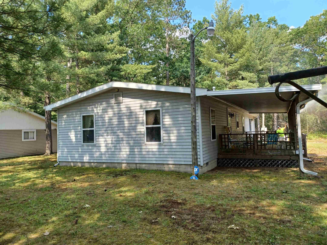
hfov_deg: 69.4
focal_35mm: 25
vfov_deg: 54.9
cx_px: 164
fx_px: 236
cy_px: 122
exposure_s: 1/110
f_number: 1.8
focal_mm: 4.6
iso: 32
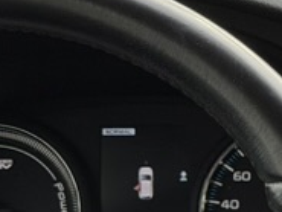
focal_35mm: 266
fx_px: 2168
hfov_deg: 6.9
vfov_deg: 5.5
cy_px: 322
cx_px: 745
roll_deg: +0.4
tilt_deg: -22.0
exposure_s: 1/225
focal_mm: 6.76
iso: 125
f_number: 1.78
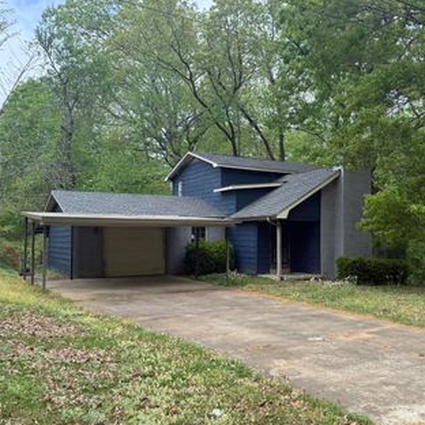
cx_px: 294
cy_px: 209
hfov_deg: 47.4
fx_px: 472
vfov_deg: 48.4
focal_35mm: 34
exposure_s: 1/1361
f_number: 1.78
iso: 100
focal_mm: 6.76
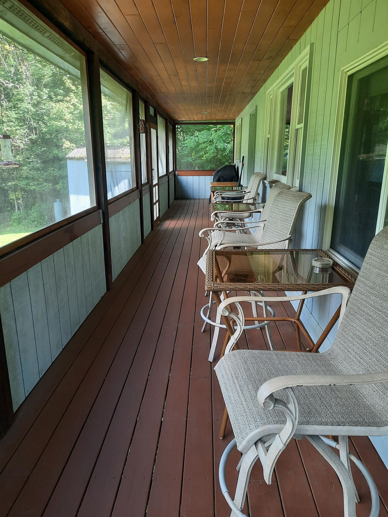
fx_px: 374
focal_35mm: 25
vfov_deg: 69.4
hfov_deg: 54.9
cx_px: 194
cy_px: 258
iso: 100
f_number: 2
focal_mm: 4.6
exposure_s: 1/60
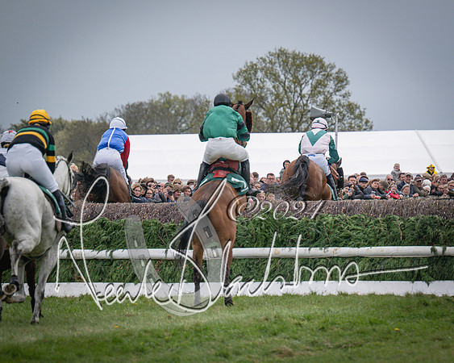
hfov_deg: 5.8
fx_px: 4459
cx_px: 365
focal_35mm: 332
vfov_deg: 4.7
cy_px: 246
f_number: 4
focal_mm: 175
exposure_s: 1/4000
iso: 400
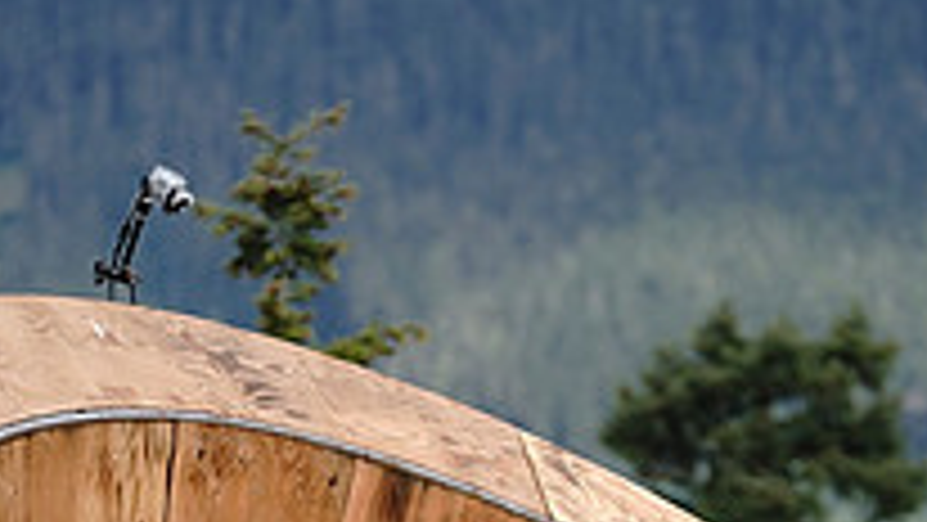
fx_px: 9712
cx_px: 500
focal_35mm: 395
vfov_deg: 3.1
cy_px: 826
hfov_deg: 5.5
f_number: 2.8
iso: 250
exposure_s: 1/1000
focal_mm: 134
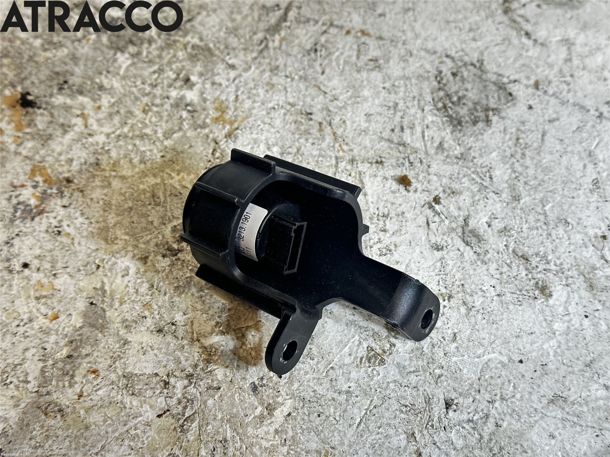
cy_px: 228
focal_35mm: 48
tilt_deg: -53.5
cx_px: 305
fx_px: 846
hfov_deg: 39.7
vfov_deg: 30.3
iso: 200
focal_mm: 6.86
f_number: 1.78
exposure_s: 1/50
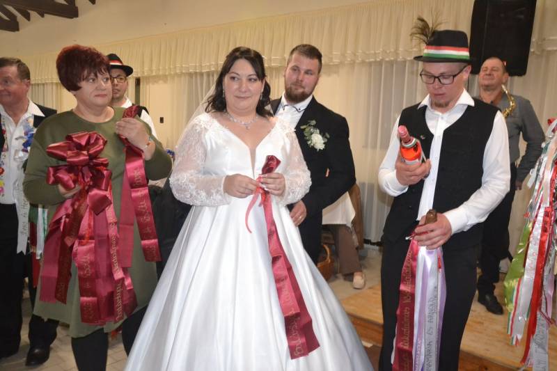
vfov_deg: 41.7
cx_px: 278
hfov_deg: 59.5
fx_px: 487
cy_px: 186
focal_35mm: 32
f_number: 3.8
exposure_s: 1/60
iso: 2800
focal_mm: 21
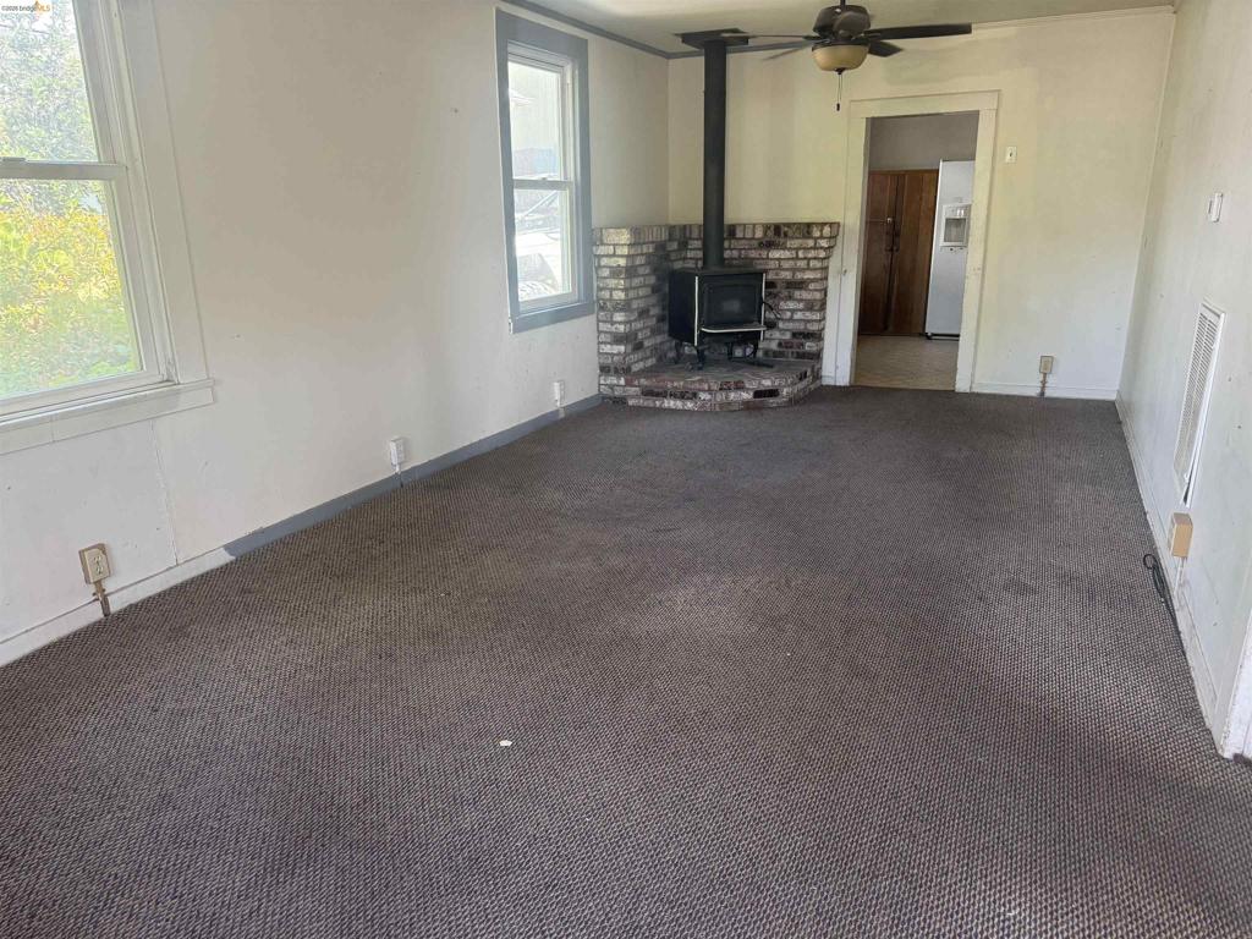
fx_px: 868
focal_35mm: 24
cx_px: 626
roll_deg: +1.3
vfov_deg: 56.8
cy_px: 470
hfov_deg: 71.6
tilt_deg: -15.7
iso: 200
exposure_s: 1/75
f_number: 1.78
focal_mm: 6.76
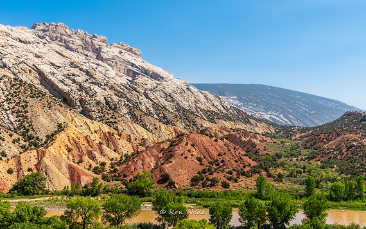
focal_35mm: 45
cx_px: 170
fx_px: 449
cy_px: 106
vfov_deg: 28.6
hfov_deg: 44.3
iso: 100
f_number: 10
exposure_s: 1/200
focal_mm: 39
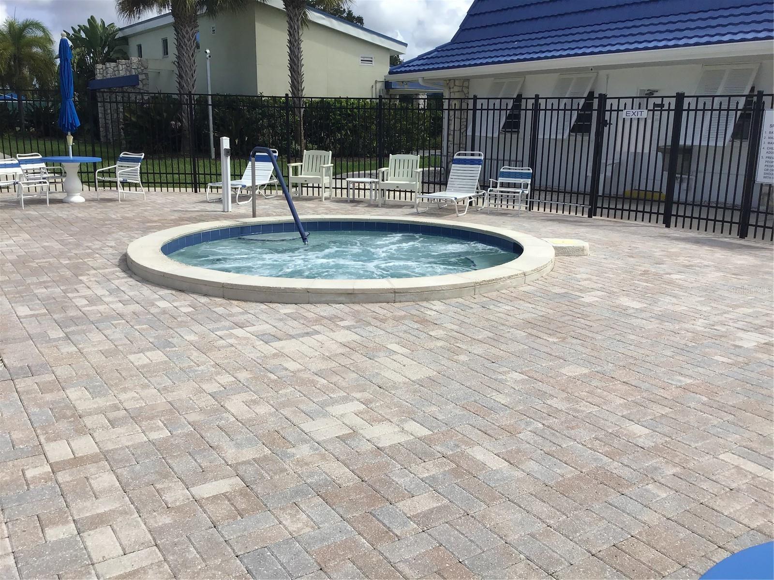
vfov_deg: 45.4
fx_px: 693
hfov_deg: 58.4
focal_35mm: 31
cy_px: 290
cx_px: 387
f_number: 2.4
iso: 25
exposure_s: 1/2037
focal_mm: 3.3
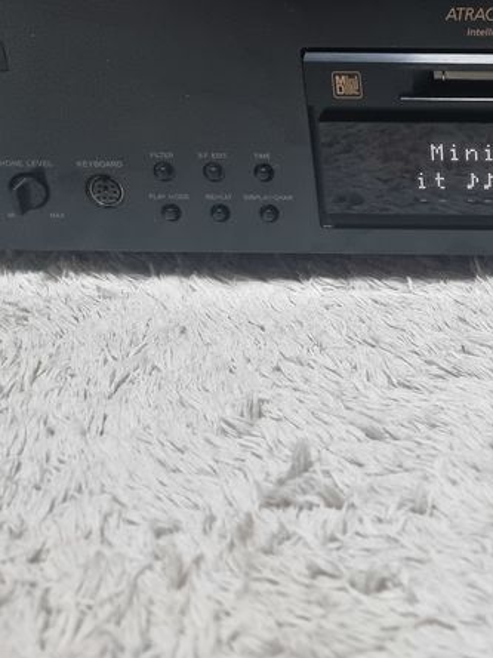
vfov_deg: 34.9
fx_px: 1025
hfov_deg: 24.9
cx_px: 563
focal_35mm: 54
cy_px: 176
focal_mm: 6.7
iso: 640
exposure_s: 1/50
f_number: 1.8
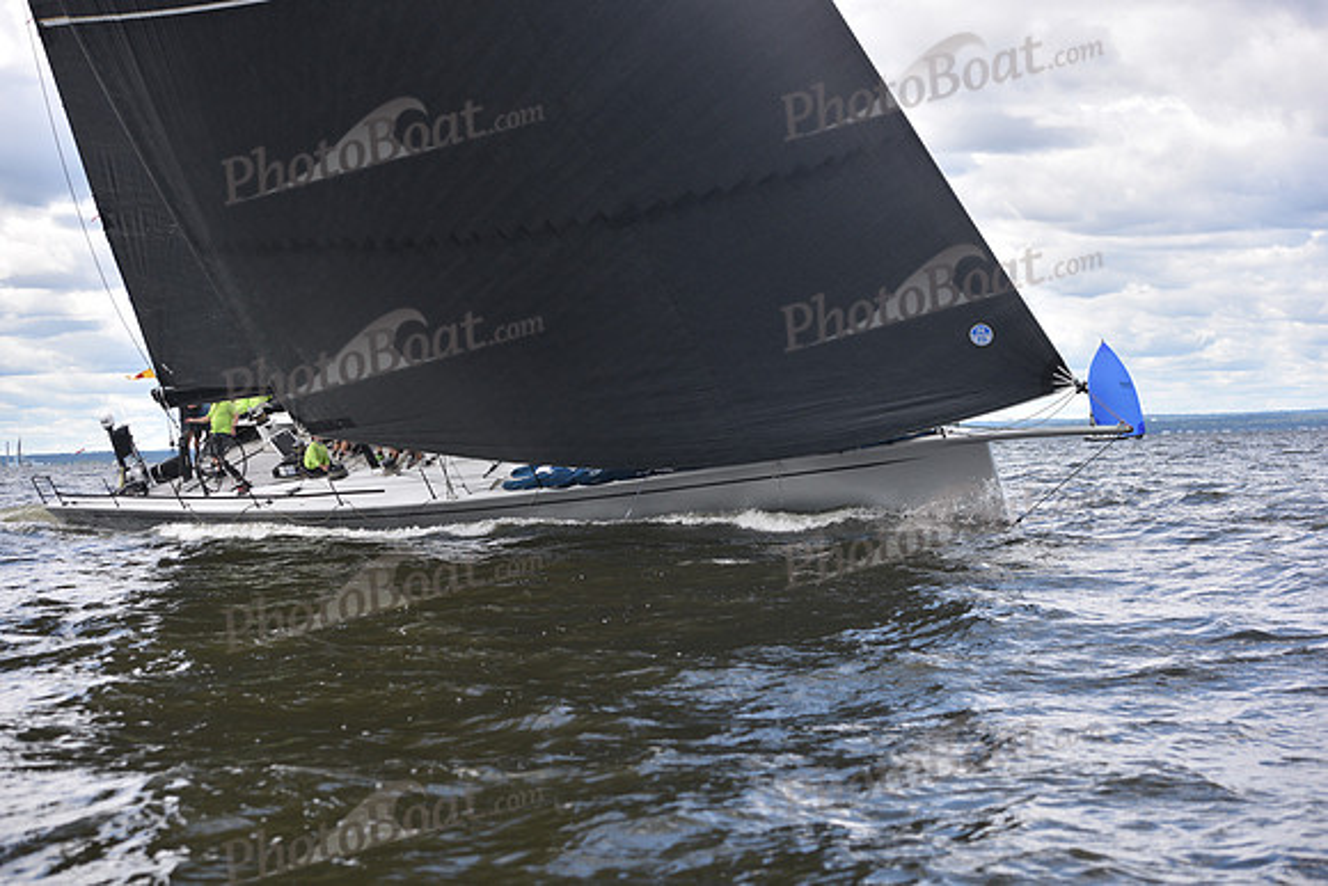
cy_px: 443
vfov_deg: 19.5
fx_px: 2583
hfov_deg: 28.8
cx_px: 664
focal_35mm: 70
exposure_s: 1/1000
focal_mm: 70
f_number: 4.5
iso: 250
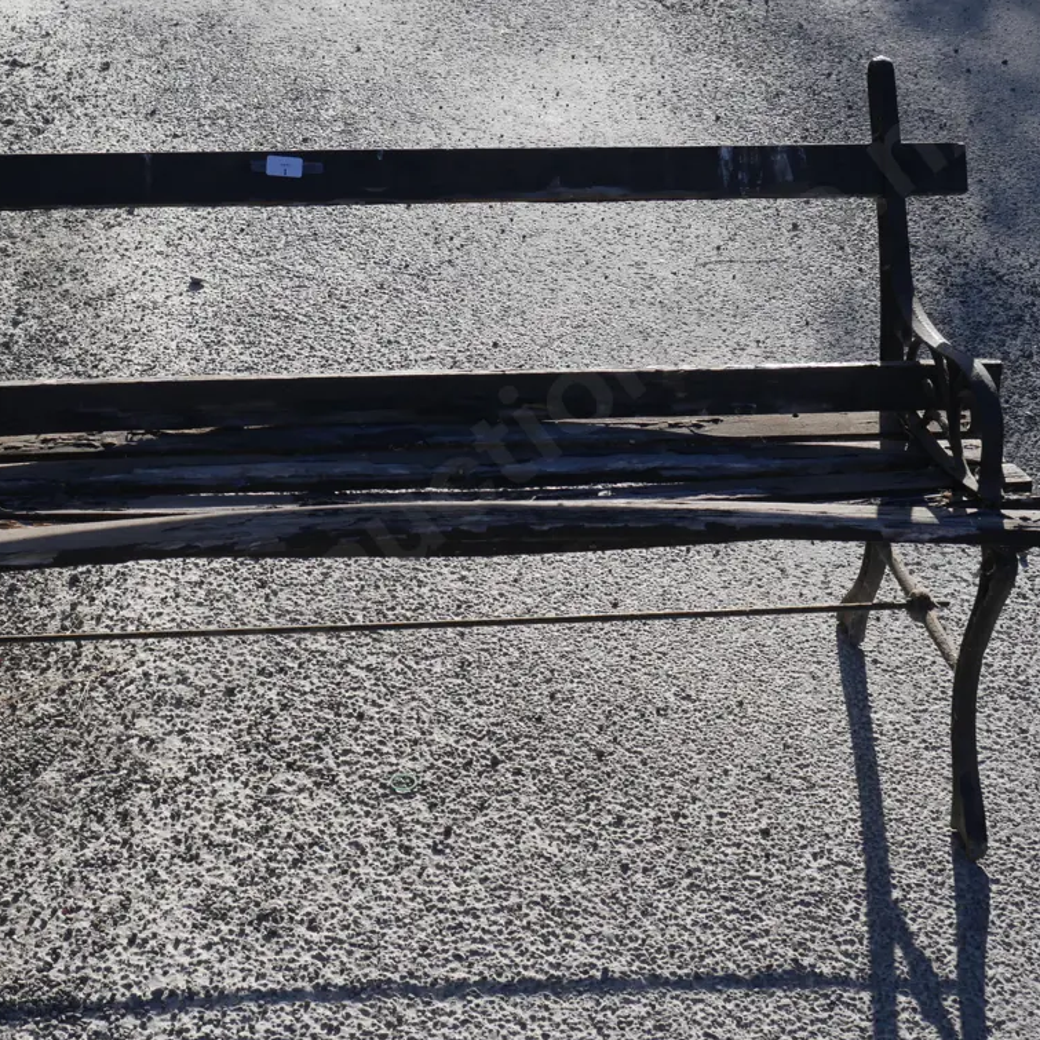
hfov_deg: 28.5
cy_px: 524
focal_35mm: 60
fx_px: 2039
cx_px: 415
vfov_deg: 28.6
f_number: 9
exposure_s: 1/250
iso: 200
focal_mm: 25
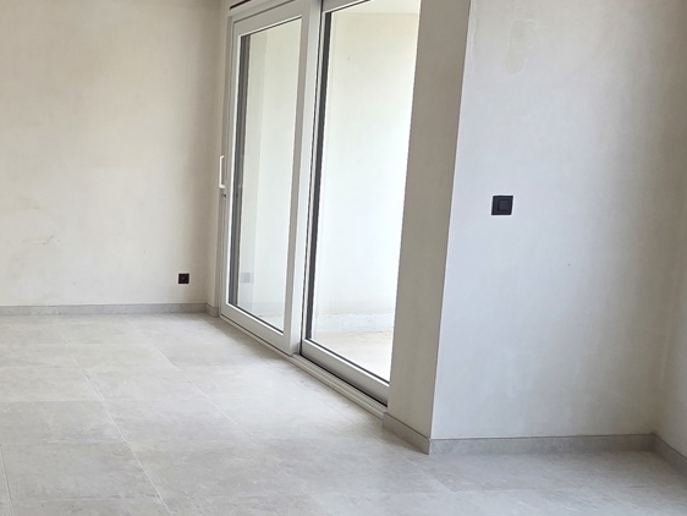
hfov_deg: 42.5
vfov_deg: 38.7
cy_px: 268
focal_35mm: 37
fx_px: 735
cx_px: -15
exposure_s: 1/359
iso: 100
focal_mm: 2.2
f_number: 2.2
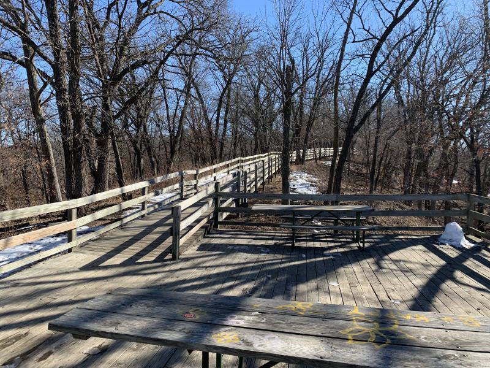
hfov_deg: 67.3
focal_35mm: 26
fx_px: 368
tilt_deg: -3.8
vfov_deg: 53.1
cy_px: 184
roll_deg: -0.7
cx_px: 245
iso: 25
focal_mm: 4.25
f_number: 1.8
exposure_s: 1/936
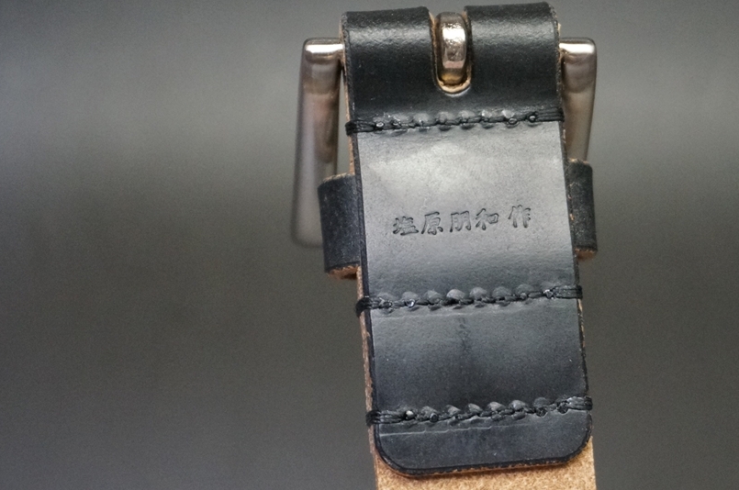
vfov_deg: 16.4
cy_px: 246
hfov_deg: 24.5
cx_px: 471
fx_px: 1696
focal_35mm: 83
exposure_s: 1/125
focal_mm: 37
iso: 3200
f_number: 5.6
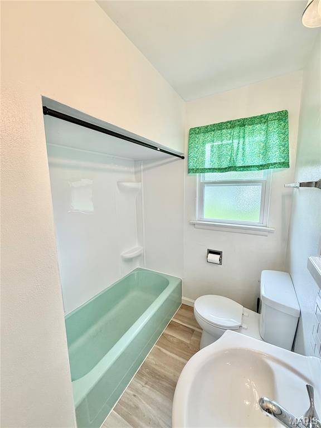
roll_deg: +0.6
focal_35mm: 14
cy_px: 214
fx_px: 173
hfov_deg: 85.7
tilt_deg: -6.7
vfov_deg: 102.1
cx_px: 160
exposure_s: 1/120
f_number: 2.2
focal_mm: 2.22
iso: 100
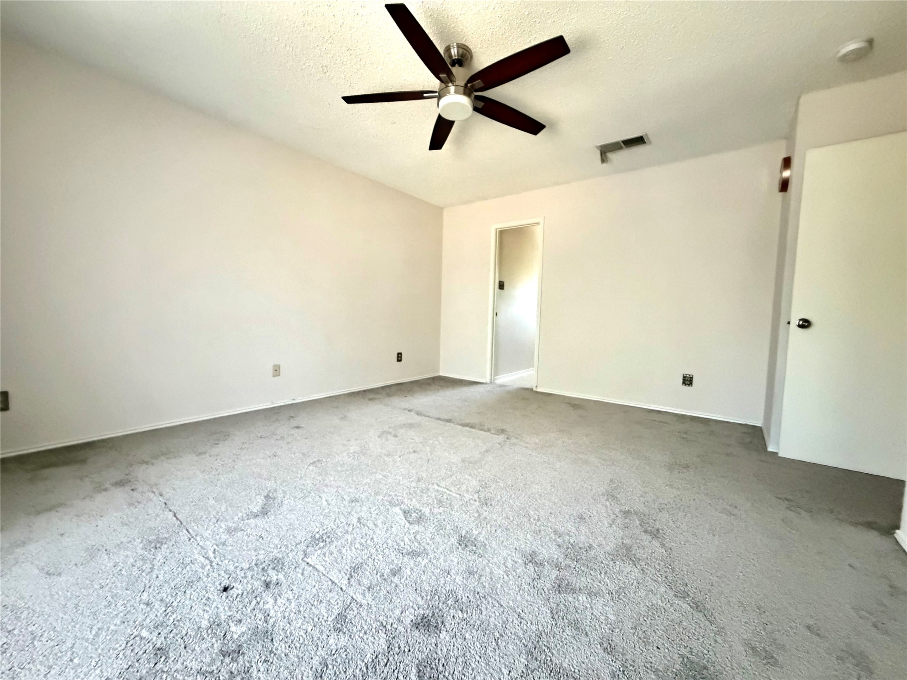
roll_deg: -1.1
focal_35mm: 14
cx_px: 454
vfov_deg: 85.7
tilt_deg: -4.7
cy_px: 340
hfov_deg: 102.1
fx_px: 367
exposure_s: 1/30
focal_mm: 2.22
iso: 1600
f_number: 2.2
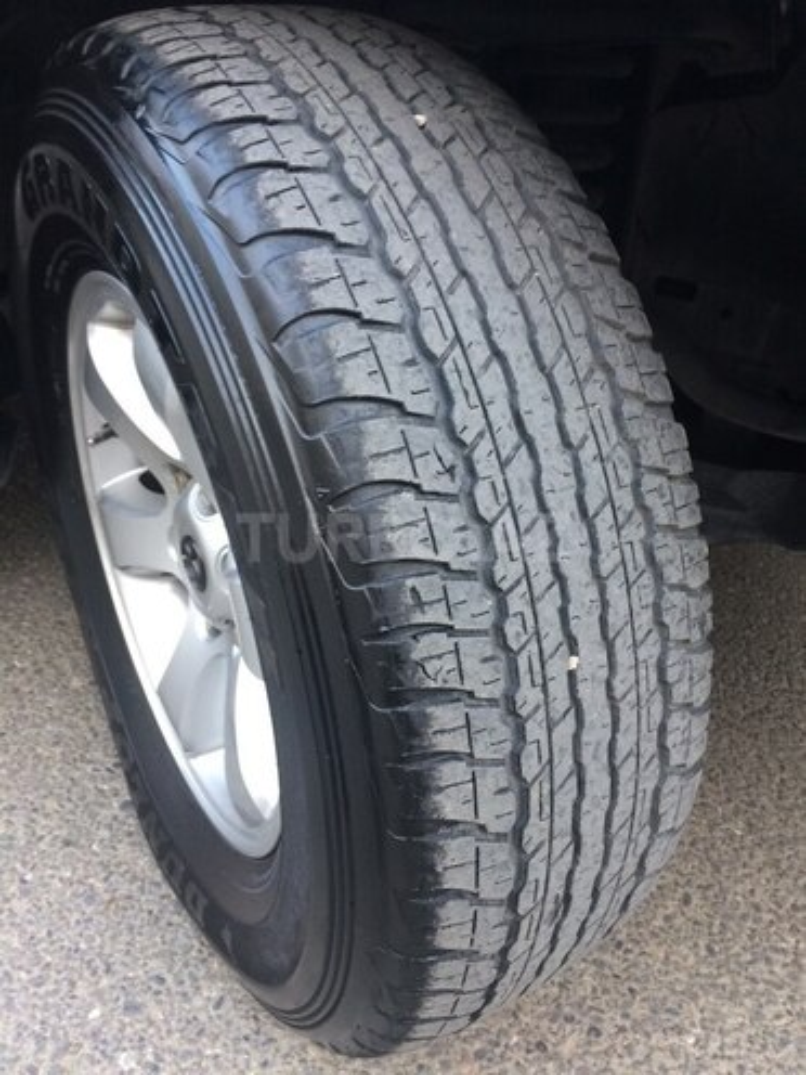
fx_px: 900
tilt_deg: -33.5
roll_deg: -2.3
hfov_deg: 48.2
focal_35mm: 29
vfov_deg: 61.7
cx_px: 403
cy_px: 538
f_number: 2.2
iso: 100
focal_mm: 4.15
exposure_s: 1/33
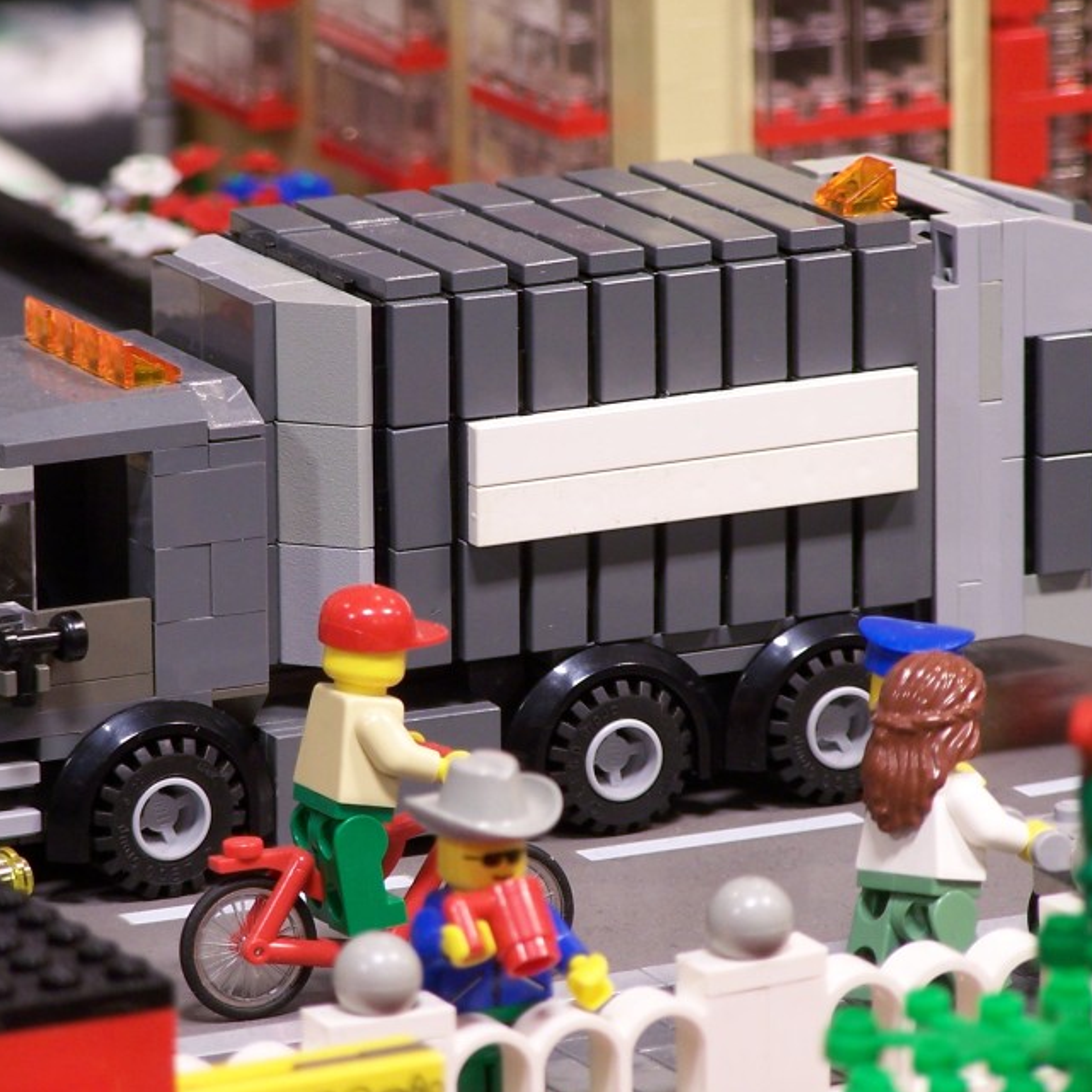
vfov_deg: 5.7
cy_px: 566
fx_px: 10993
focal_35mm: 308
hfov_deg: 5.7
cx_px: 538
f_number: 3.2
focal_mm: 36.2
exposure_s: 1/2
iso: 80
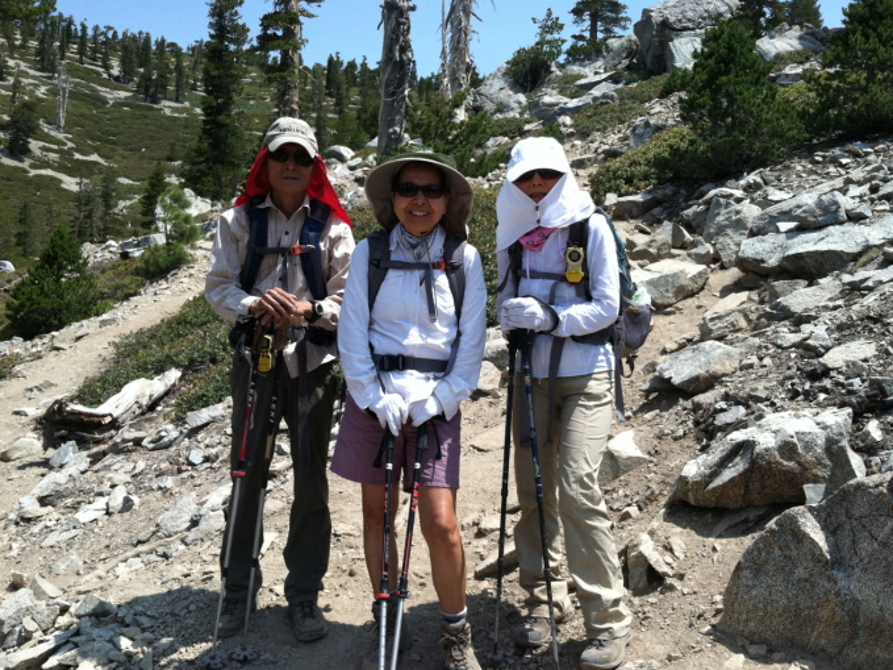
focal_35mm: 36
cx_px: 438
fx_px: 929
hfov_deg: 51.4
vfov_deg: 39.6
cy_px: 342
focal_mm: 3.85
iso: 80
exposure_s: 1/1192
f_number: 2.8
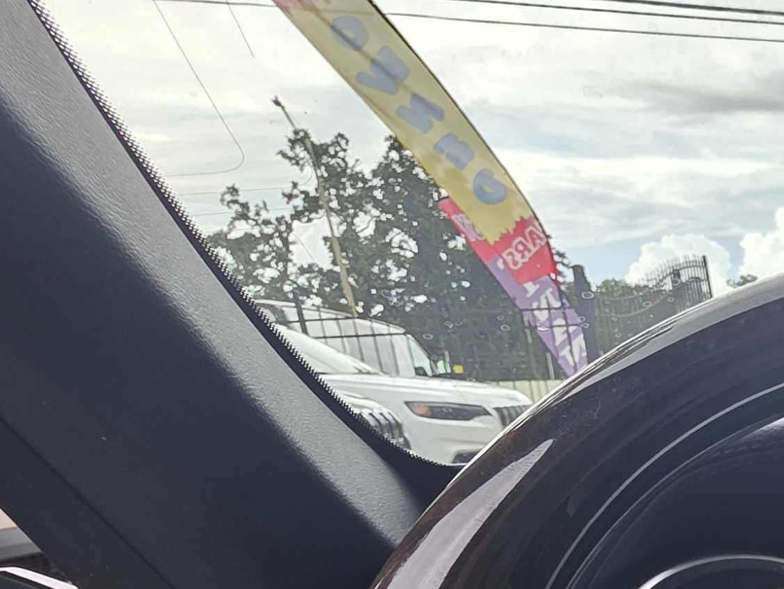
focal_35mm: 46
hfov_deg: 31.8
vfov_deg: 25.9
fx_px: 1042
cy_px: 808
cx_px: 1011
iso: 25
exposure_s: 1/120
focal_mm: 2.2
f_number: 1.9
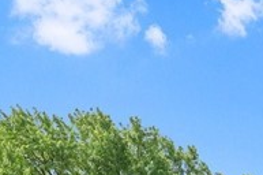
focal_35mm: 169
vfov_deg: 7.7
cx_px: 402
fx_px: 1233
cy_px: 378
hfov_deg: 11.6
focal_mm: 30
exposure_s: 1/2500
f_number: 6.3
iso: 400
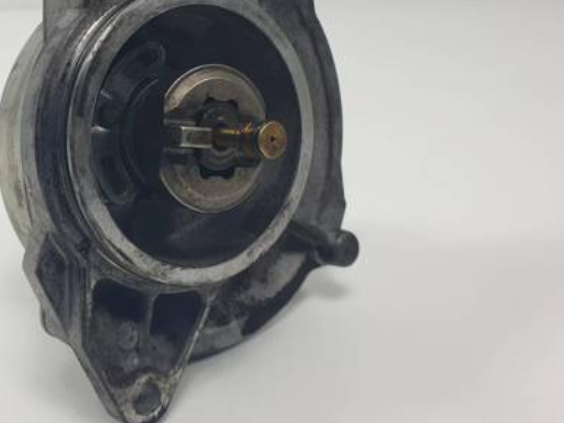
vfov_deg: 33.0
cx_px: 171
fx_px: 700
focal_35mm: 43
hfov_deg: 43.0
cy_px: 110
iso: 50
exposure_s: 1/231
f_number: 2.4
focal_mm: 4.3
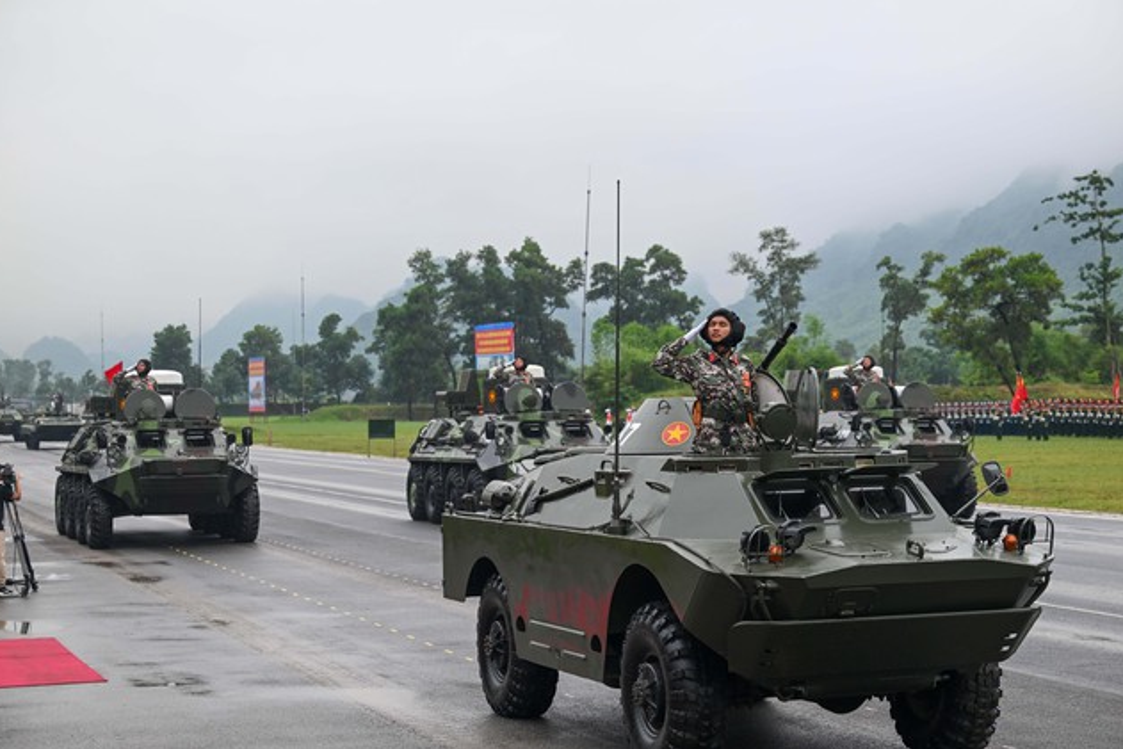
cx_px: 557
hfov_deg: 28.4
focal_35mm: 71
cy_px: 374
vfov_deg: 19.2
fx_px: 2215
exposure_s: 1/1000
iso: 320
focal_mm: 70
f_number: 4.5
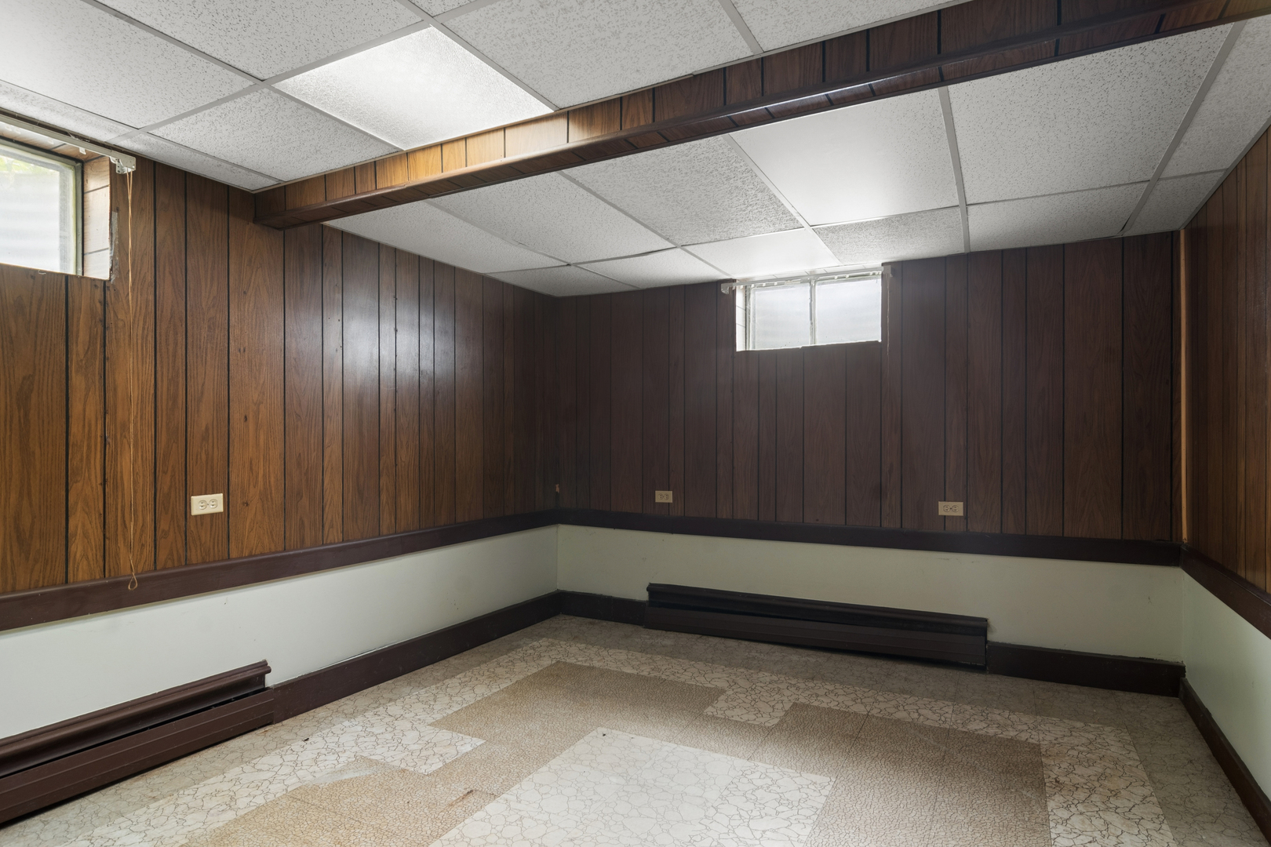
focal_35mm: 18
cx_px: 636
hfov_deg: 90.0
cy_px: 424
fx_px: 635
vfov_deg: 67.4
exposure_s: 1/1.25
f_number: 8
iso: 200
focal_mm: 12
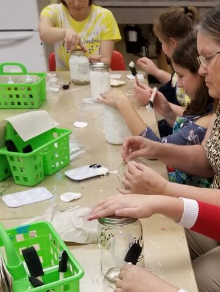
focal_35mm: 56
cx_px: 221
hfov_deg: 24.9
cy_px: 242
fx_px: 474
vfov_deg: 33.1
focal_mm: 4.25
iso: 160
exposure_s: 1/60
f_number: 1.7
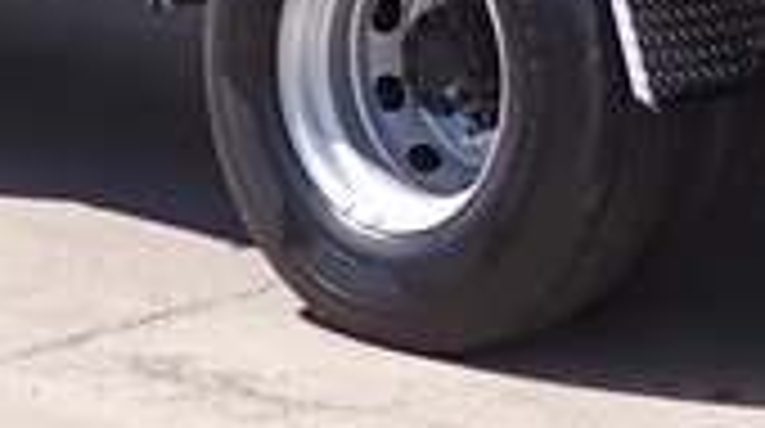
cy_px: -601
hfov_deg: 13.0
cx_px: 688
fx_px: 3342
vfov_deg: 6.9
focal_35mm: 165
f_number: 5.6
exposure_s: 1/250
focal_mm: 4.5
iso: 100
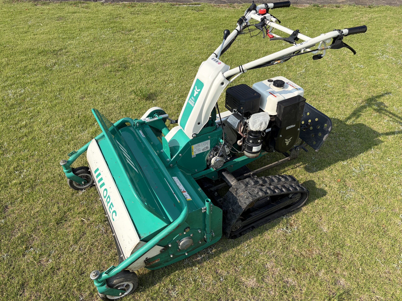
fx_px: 302
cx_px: 201
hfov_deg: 67.3
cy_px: 150
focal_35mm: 26
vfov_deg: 53.1
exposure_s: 1/2639
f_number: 1.6
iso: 50
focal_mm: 5.96
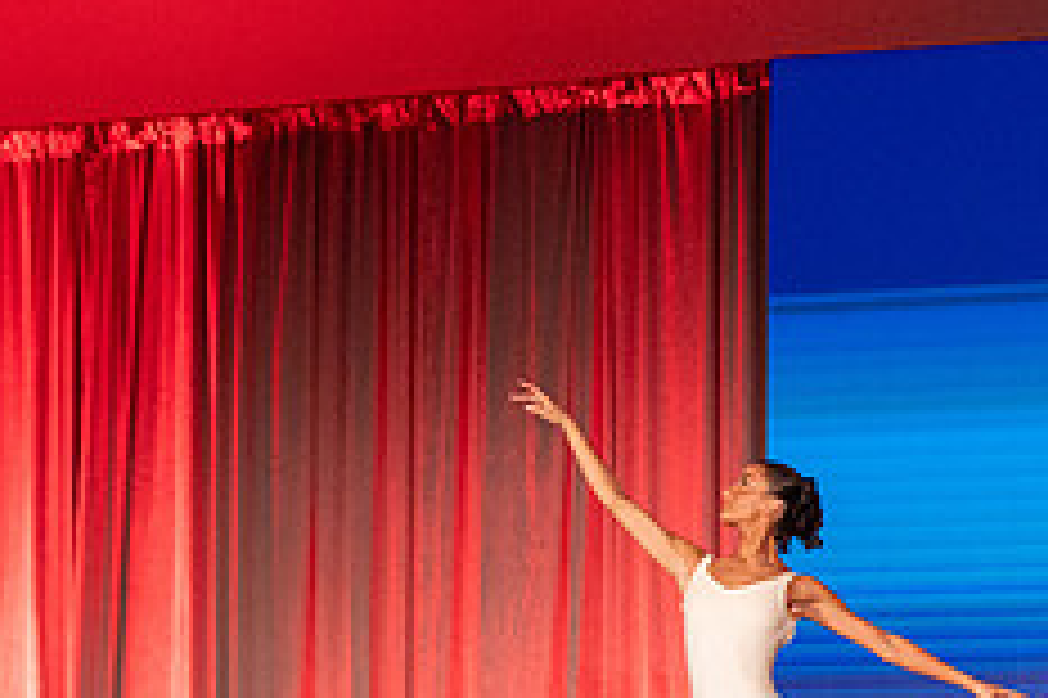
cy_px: 531
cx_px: 1205
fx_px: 5062
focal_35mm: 174
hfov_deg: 11.6
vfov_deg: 7.9
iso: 6400
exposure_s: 1/640
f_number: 4
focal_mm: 70
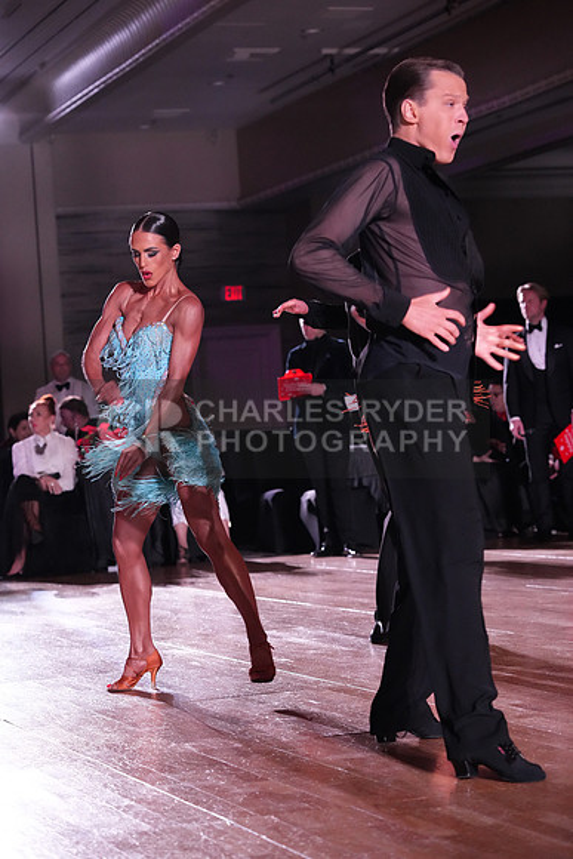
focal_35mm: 90
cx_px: 286
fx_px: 2147
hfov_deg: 15.2
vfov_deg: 22.6
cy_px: 430
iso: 6400
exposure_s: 1/320
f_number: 5
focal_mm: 90
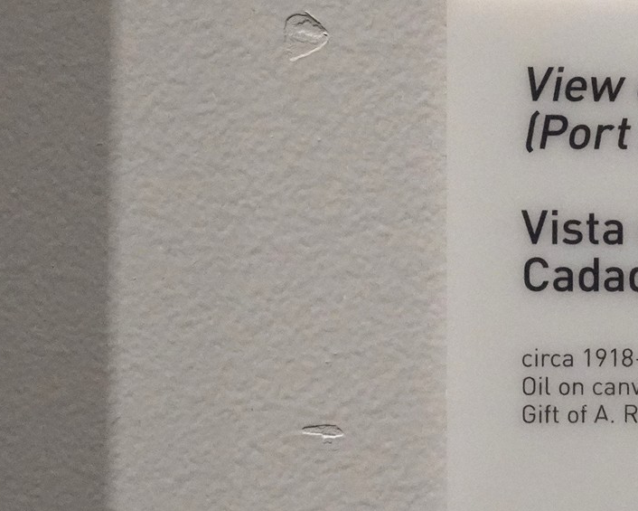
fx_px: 2512
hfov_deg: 13.9
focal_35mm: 133
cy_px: 241
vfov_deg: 11.6
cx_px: 854
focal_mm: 50
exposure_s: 1/100
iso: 8000
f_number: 13
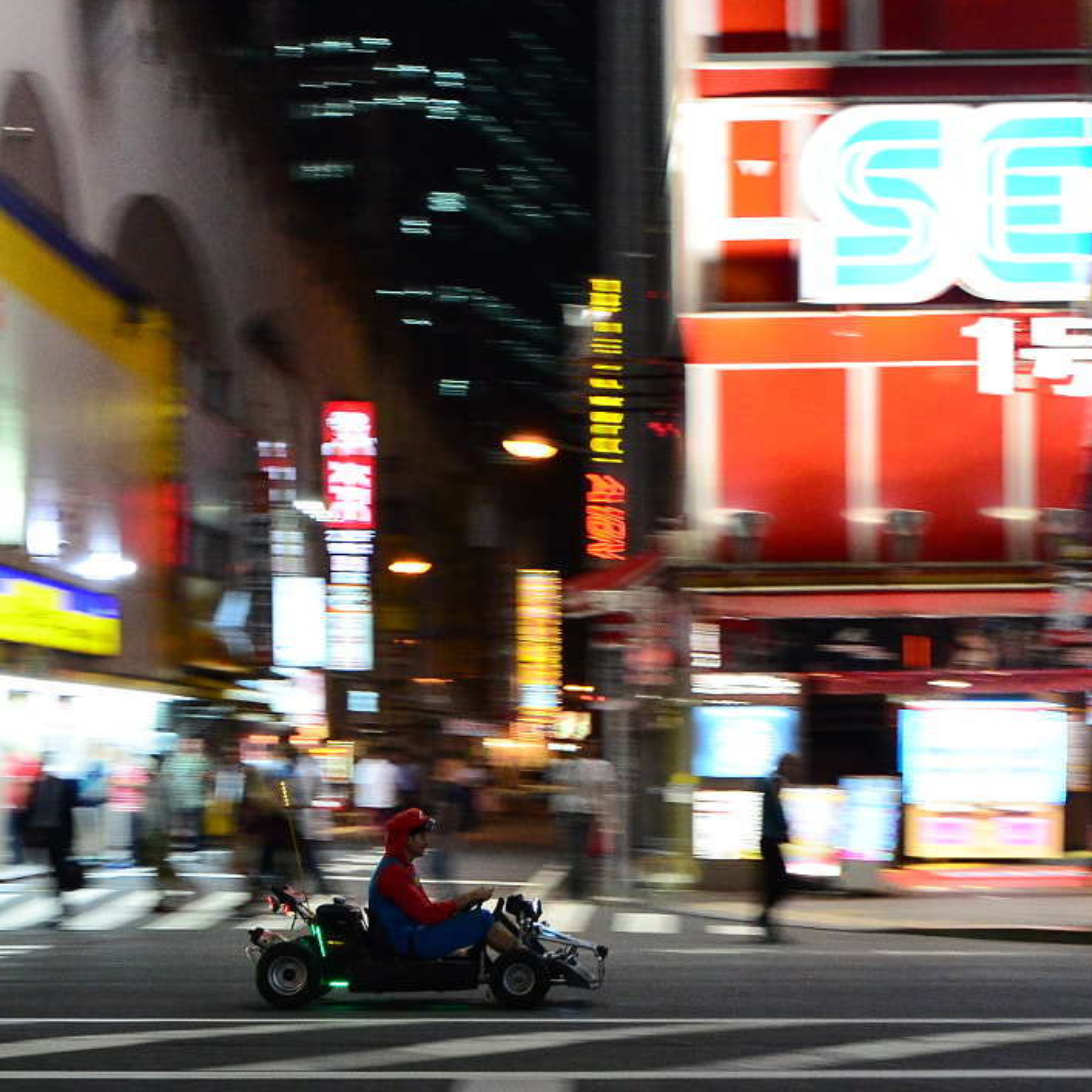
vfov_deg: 22.1
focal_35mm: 77
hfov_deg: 22.4
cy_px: 904
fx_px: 2756
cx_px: 420
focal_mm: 21
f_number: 5.6
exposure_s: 1/60
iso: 1600
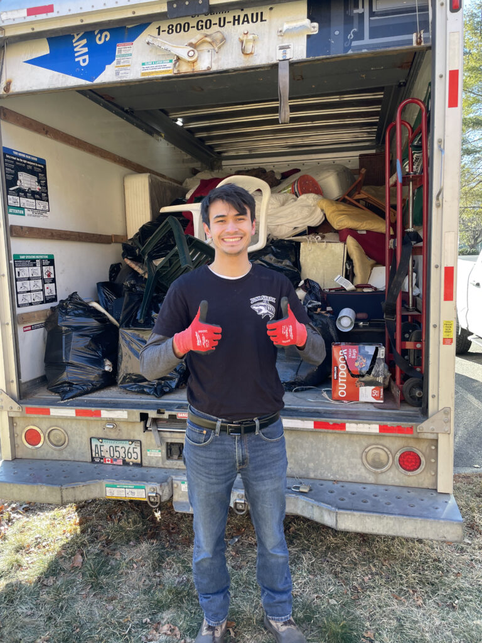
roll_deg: +2.7
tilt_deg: -5.9
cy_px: 322
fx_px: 483
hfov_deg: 53.1
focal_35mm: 26
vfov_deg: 67.3
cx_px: 241
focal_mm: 4.2
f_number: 1.6
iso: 32
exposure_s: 1/161
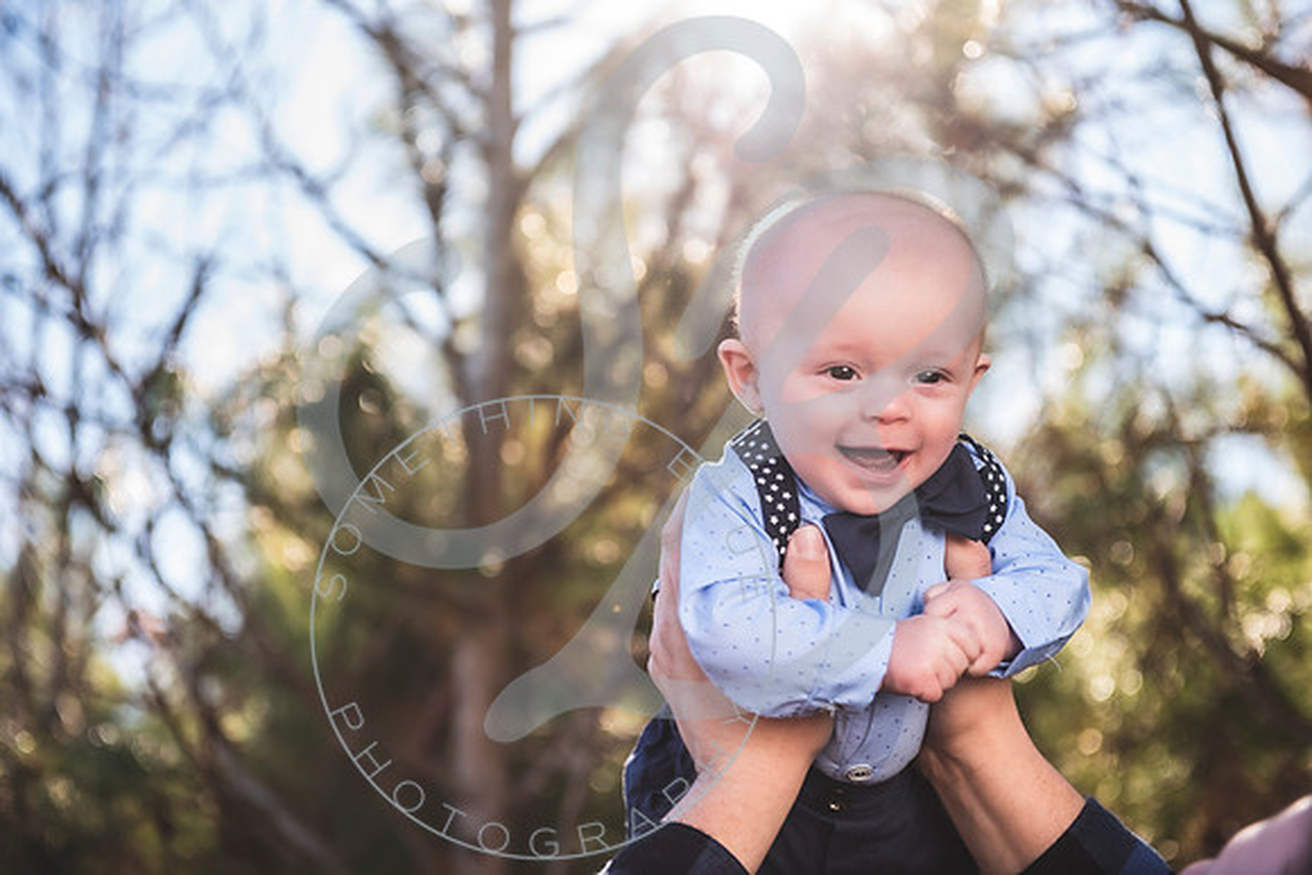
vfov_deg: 19.5
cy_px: 438
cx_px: 656
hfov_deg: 28.8
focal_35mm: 70
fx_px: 2552
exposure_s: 1/250
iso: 100
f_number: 4
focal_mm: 70
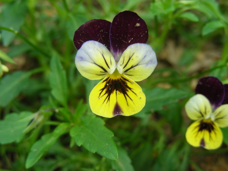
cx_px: 114
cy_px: 86
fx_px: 270
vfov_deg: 35.1
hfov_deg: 45.8
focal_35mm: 41
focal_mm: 6.8
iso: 50
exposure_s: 1/51.7
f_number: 3.5
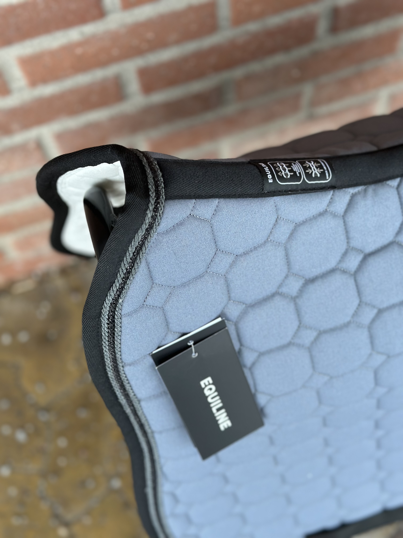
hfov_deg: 30.3
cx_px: 202
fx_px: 745
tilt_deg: -66.2
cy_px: 269
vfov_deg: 39.7
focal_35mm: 48
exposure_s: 1/60
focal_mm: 6.86
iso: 125
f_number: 1.78
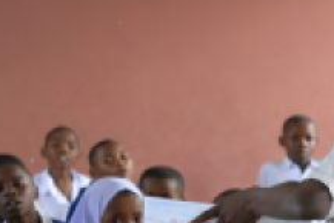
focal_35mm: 149
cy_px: 252
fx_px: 1383
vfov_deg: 9.1
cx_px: 461
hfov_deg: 13.2
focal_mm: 48
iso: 800
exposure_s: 1/80
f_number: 4.5
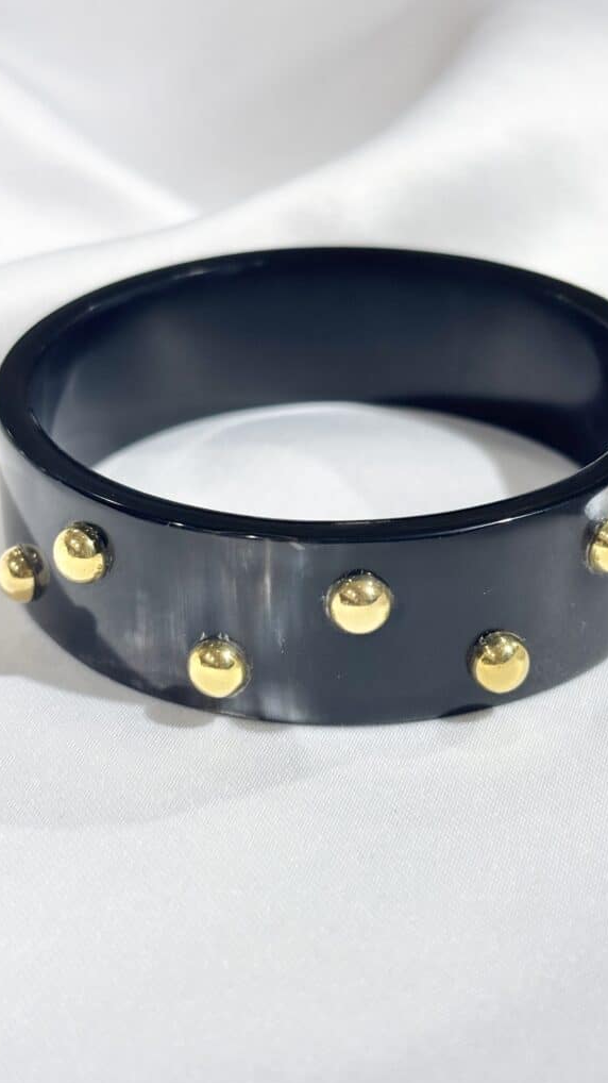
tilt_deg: -29.7
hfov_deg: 21.1
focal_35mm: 57
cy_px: 544
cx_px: 331
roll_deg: +6.3
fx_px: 1635
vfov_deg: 36.6
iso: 25
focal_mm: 5.96
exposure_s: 1/122
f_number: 1.6
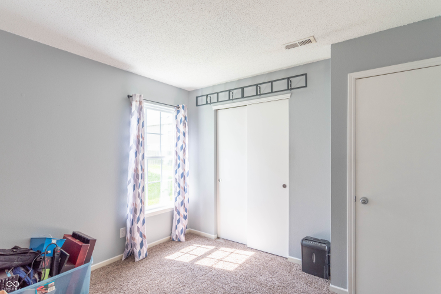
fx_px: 221
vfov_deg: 67.4
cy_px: 147
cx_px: 220
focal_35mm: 18
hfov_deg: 90.0
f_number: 8
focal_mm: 18
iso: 160
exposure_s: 1/40
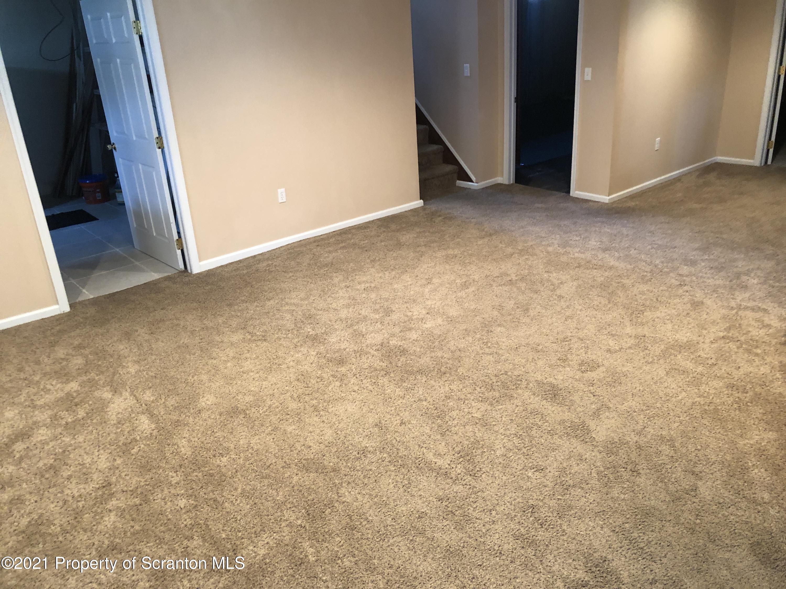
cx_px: 393
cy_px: 294
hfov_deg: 63.4
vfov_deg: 49.7
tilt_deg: -21.6
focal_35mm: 28
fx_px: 636
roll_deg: +3.7
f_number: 1.8
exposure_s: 1/15
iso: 80
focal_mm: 3.99
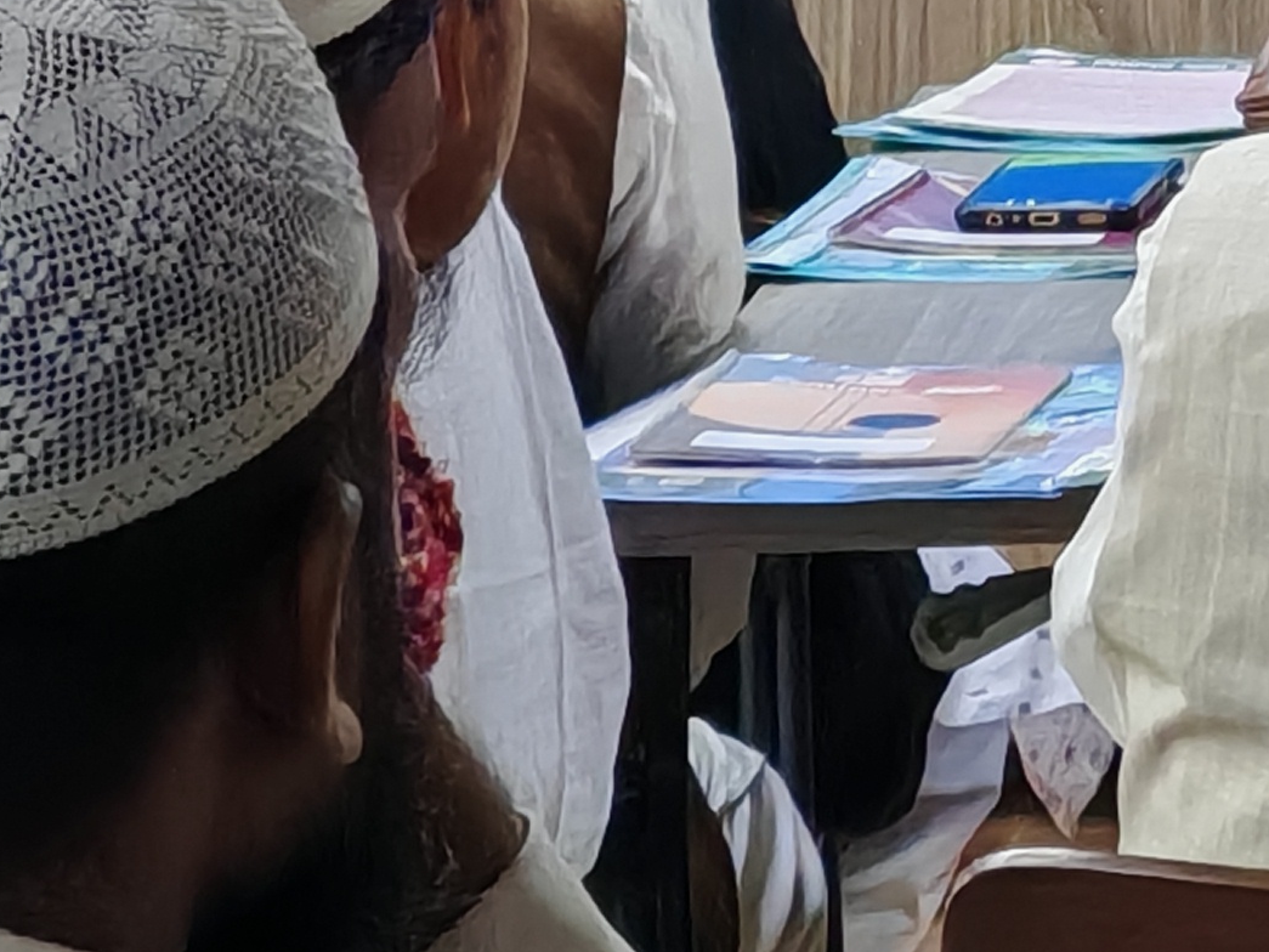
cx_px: 2355
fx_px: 14519
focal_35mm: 396
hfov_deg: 4.9
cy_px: -858
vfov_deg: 3.7
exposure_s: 1/33
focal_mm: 8.67
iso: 320
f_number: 2.4
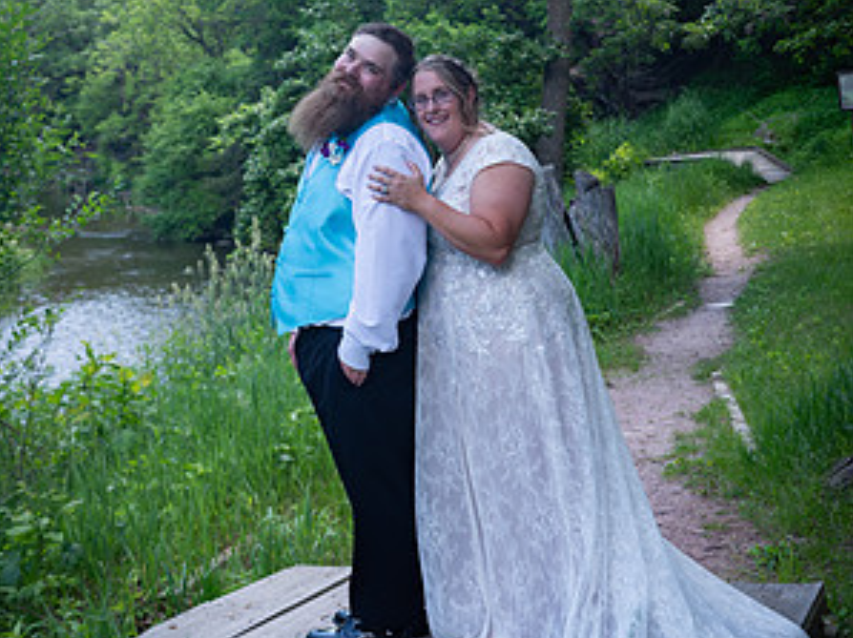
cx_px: 426
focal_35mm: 61
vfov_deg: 23.9
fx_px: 1502
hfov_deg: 31.7
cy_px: 220
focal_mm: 42
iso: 100
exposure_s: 1/125
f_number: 5
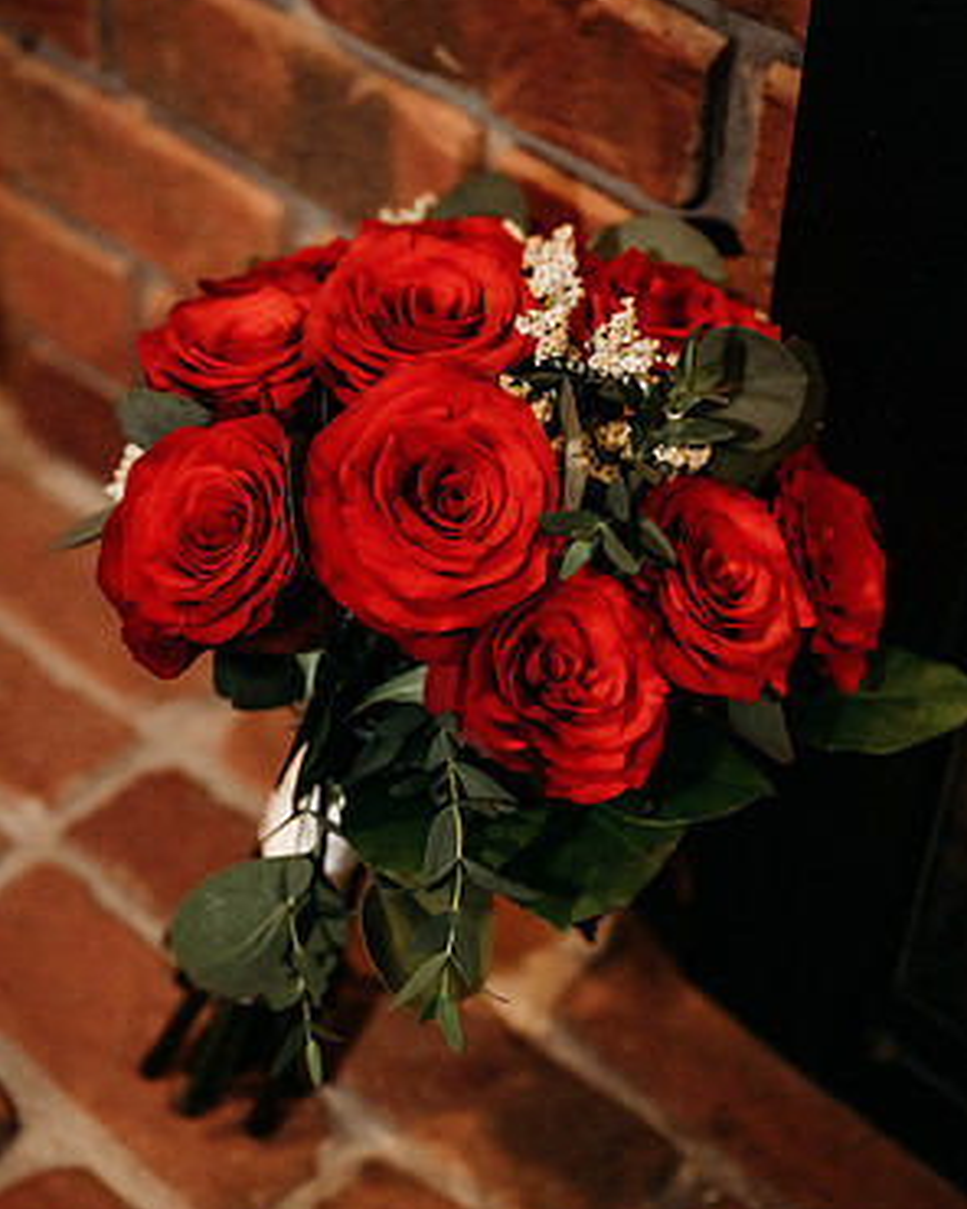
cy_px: 604
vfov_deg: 29.1
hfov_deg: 23.5
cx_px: 487
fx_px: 2325
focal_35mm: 65
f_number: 4
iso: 2500
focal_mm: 57
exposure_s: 1/320
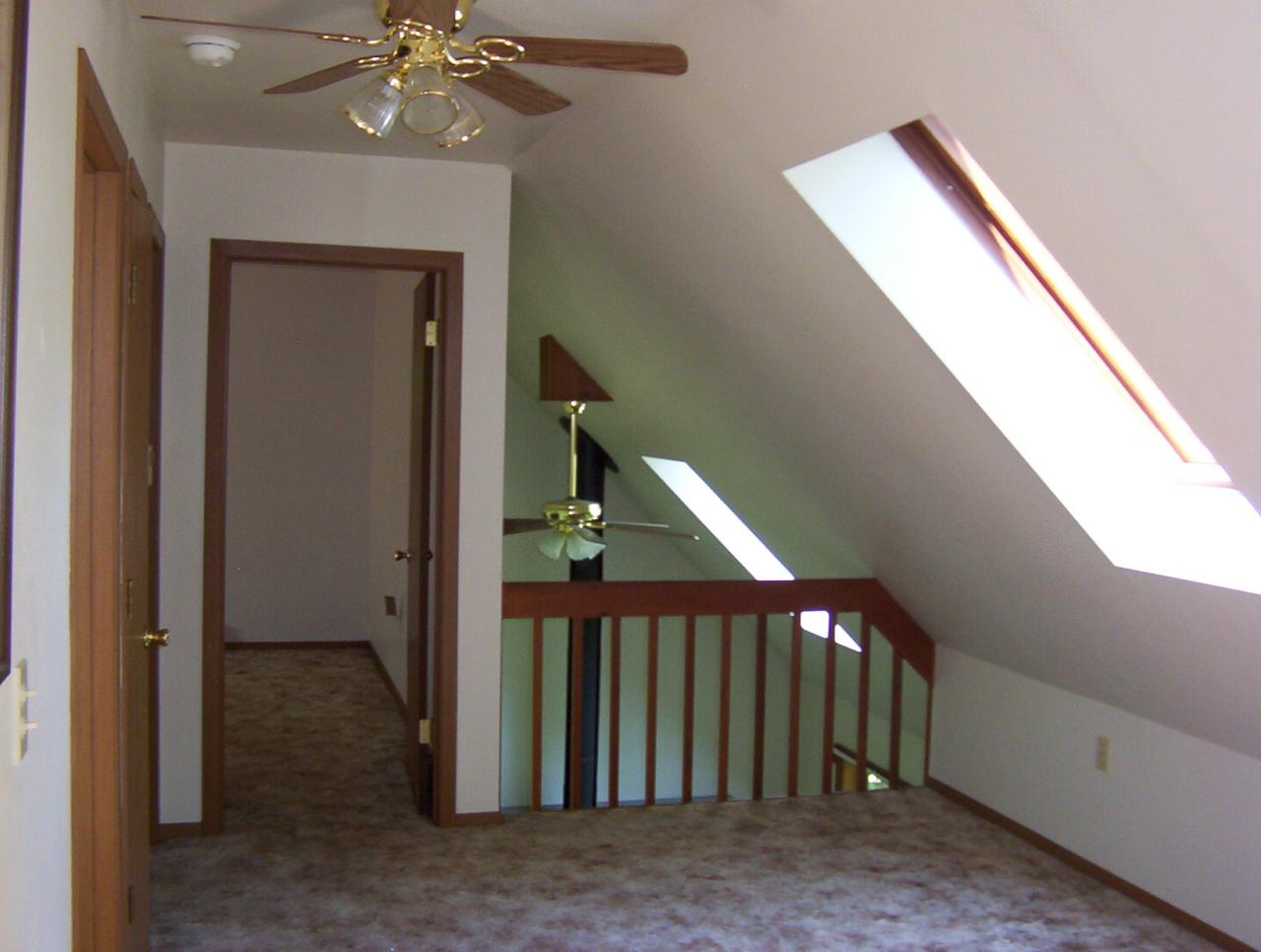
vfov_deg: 39.8
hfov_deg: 51.3
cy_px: 476
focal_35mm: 36
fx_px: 1314
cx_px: 630
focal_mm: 5.54
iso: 140
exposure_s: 1/30
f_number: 2.76
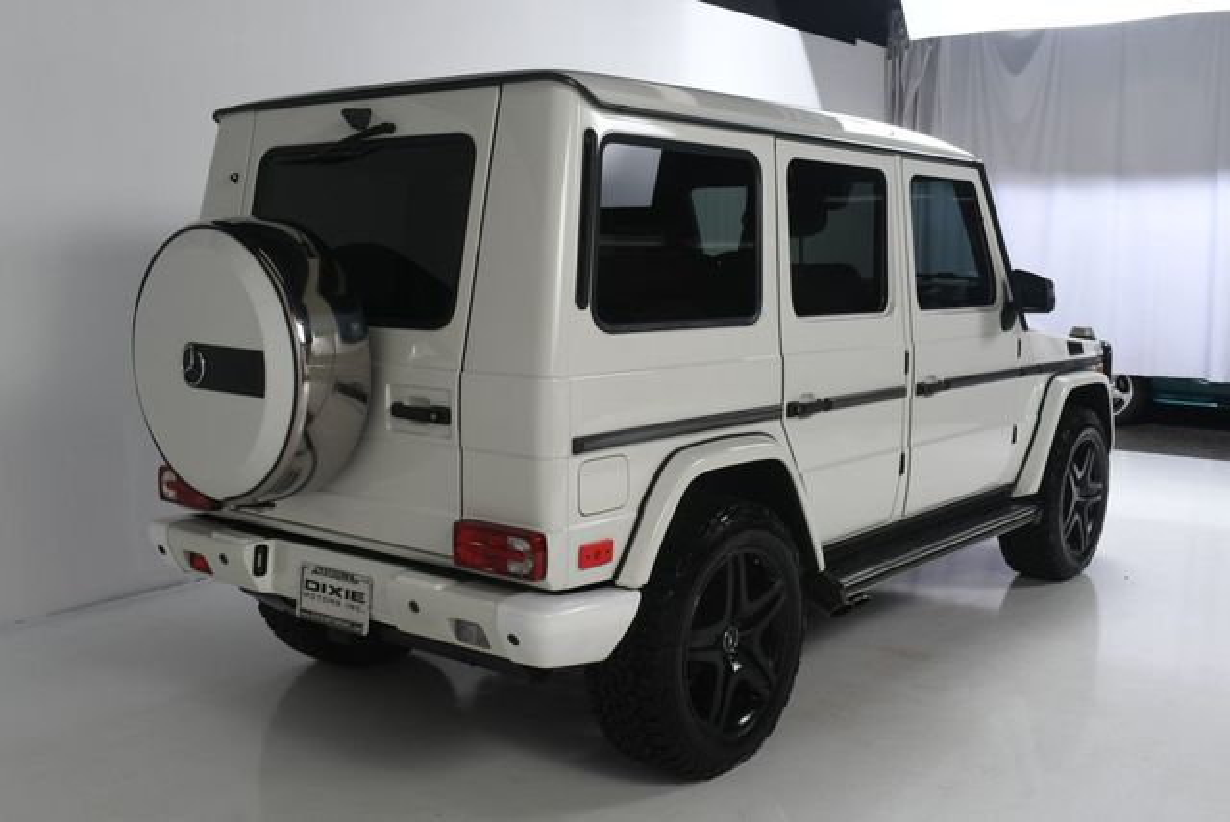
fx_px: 1231
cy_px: 411
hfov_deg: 53.1
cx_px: 615
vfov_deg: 36.9
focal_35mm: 36
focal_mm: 18
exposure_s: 1/160
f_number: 13
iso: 100
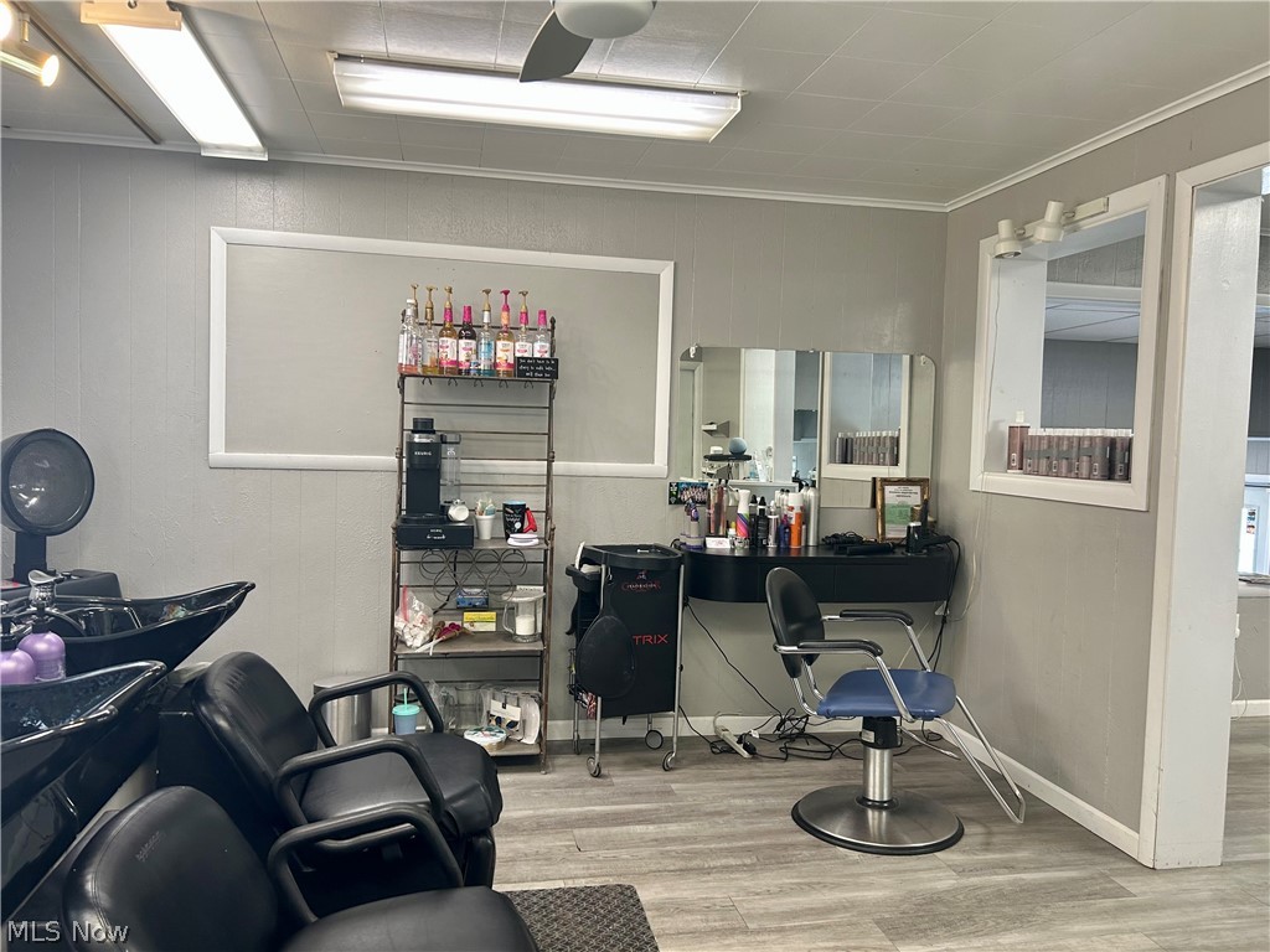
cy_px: 476
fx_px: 954
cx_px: 635
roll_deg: -1.7
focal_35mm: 26
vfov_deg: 53.1
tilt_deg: -4.4
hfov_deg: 67.3
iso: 125
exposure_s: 1/120
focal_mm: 5.7
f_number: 1.5
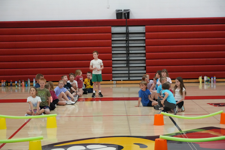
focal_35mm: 86
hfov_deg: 23.8
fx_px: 534
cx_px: 112
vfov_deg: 16.0
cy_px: 75
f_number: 5.6
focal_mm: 57
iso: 5000
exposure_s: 1/400
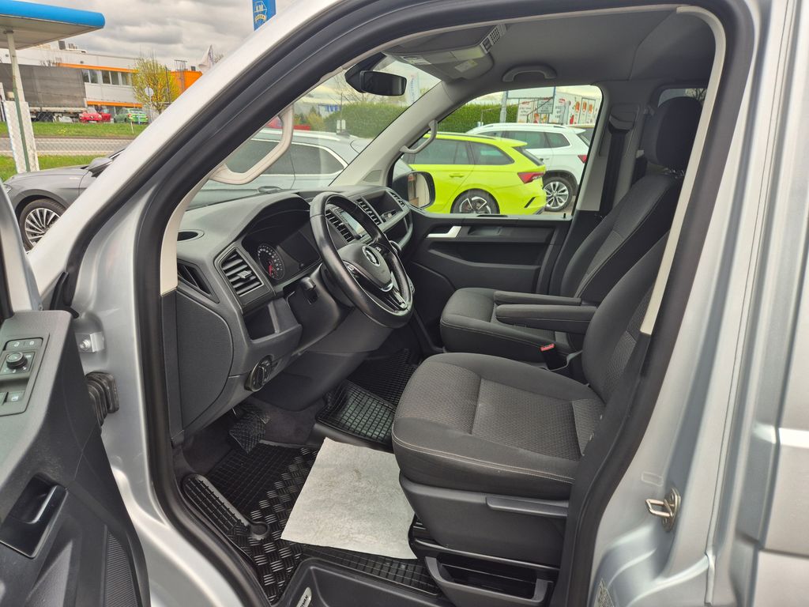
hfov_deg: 73.9
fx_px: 538
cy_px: 304
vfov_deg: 58.9
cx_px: 404
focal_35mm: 23
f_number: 1.8
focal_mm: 5.4
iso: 25
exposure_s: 1/239
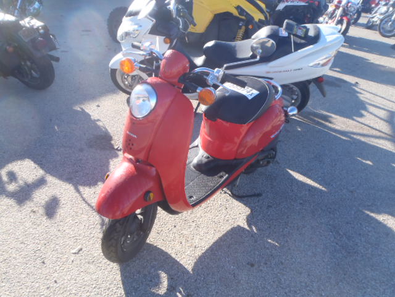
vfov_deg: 49.7
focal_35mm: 28
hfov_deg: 63.4
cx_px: 198
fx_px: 320
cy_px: 148
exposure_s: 1/160
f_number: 4.5
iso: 80
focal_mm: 5
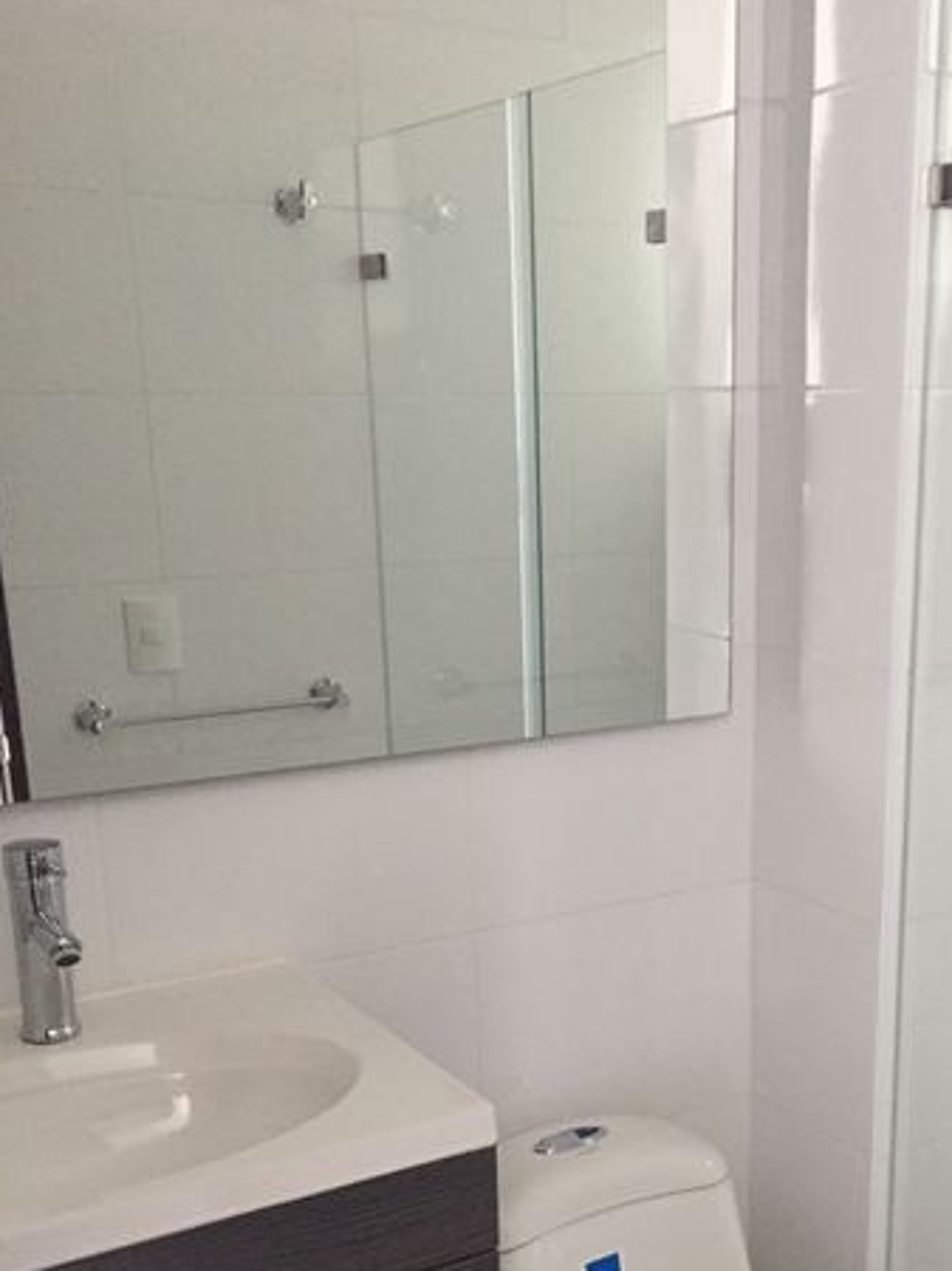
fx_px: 1578
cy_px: 883
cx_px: 698
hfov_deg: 33.0
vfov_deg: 43.0
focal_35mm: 43
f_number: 2.2
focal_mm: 4.15
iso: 320
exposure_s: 1/15
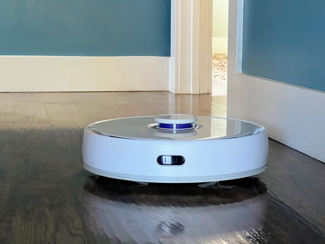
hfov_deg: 25.3
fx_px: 723
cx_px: 162
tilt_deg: -9.3
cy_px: 122
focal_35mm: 77
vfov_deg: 19.1
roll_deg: -0.3
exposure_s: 1/60
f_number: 2.8
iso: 640
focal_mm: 9
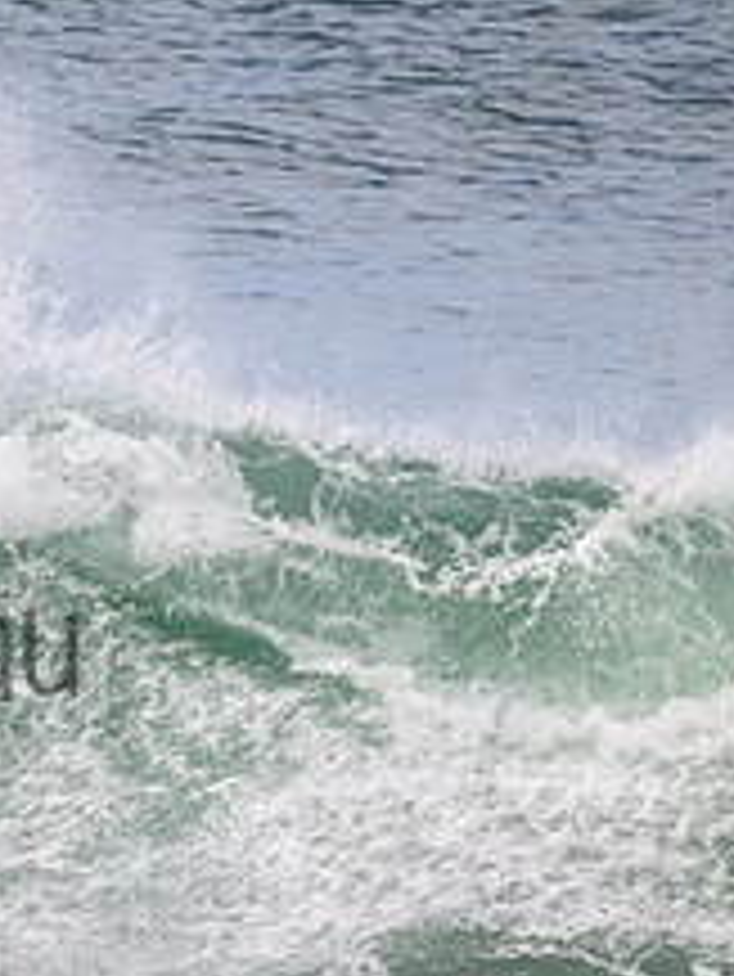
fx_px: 58099
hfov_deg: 0.7
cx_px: -396
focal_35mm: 2057
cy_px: 591
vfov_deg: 1.0
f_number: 11
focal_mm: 800
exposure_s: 1/2000
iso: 1100
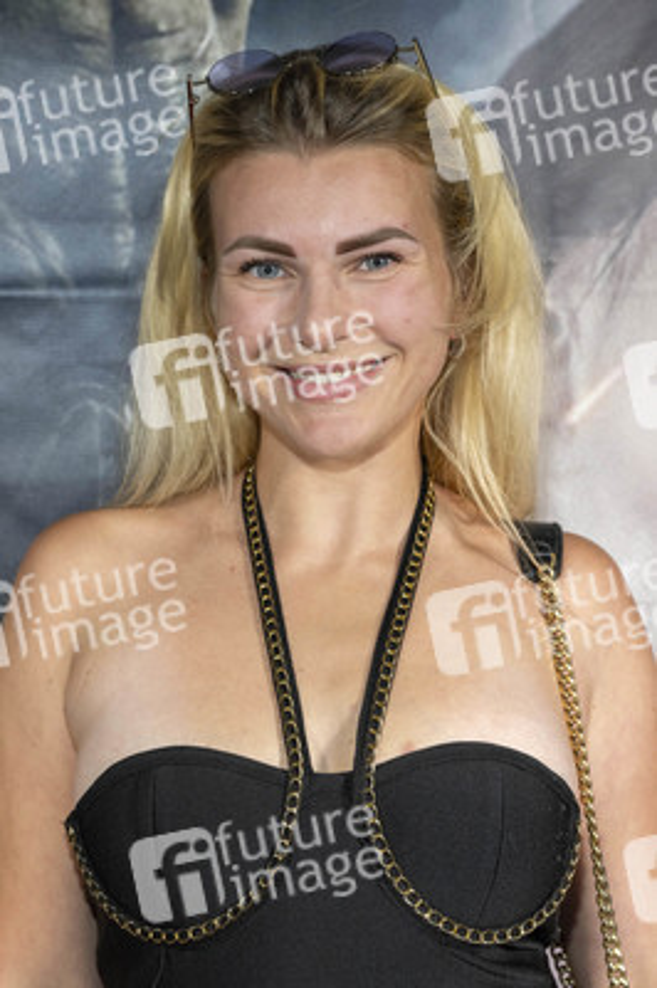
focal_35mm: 87
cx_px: 328
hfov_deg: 15.7
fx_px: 2386
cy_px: 494
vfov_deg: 23.4
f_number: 5.6
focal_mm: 87
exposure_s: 1/200
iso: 800
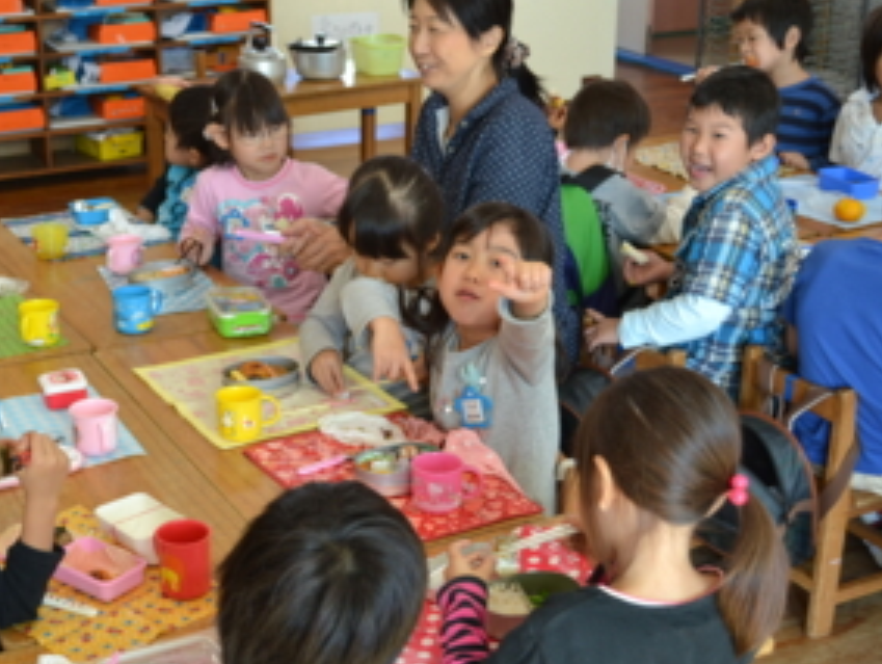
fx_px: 1454
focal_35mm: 57
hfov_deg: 33.4
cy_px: 369
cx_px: 280
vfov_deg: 25.7
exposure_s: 1/80
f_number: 4.5
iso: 400
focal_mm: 28
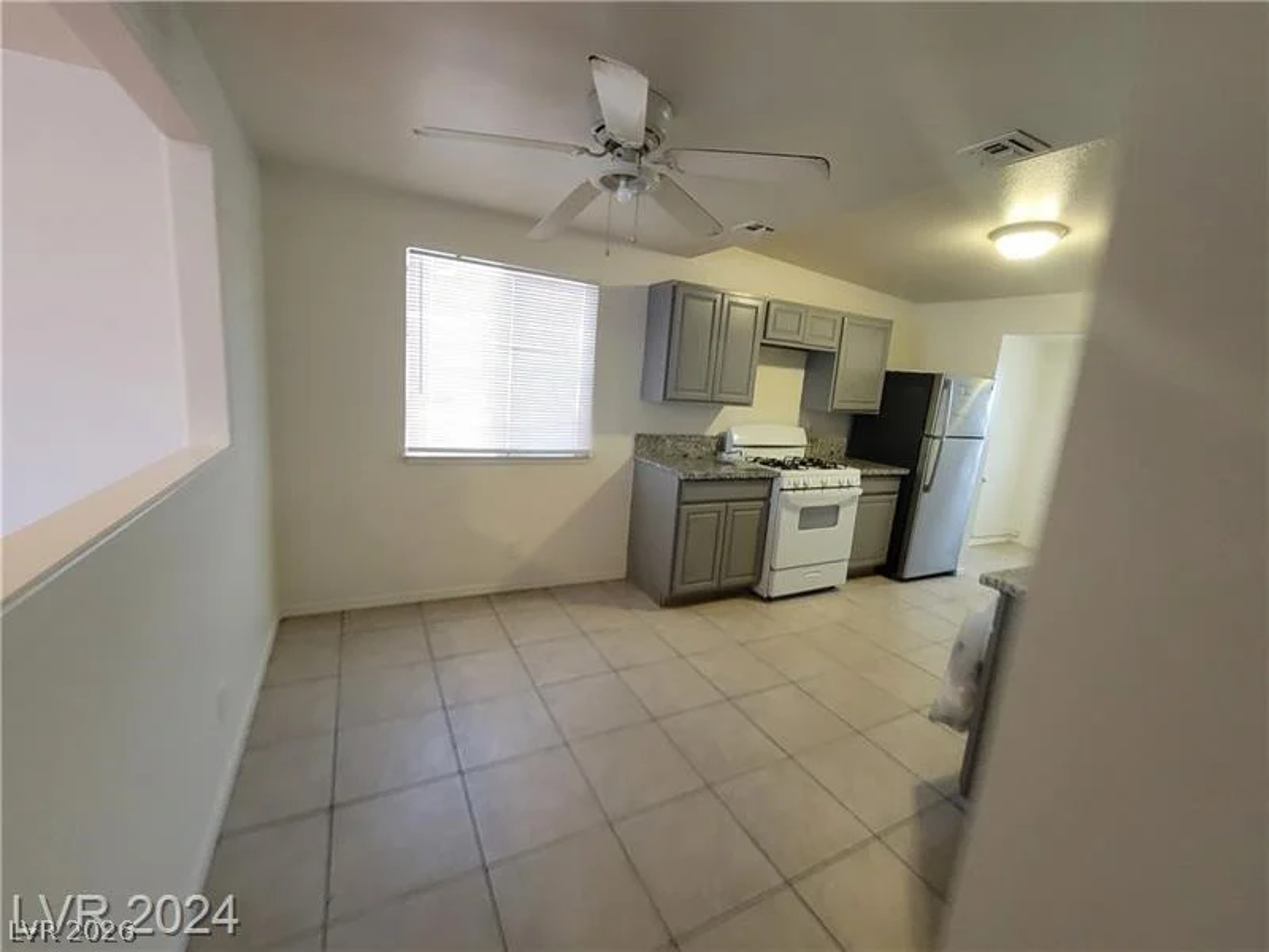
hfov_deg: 106.2
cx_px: 634
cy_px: 476
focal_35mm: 13
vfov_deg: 89.9
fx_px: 477
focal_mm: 2.2
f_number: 2.2
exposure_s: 1/30
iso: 320
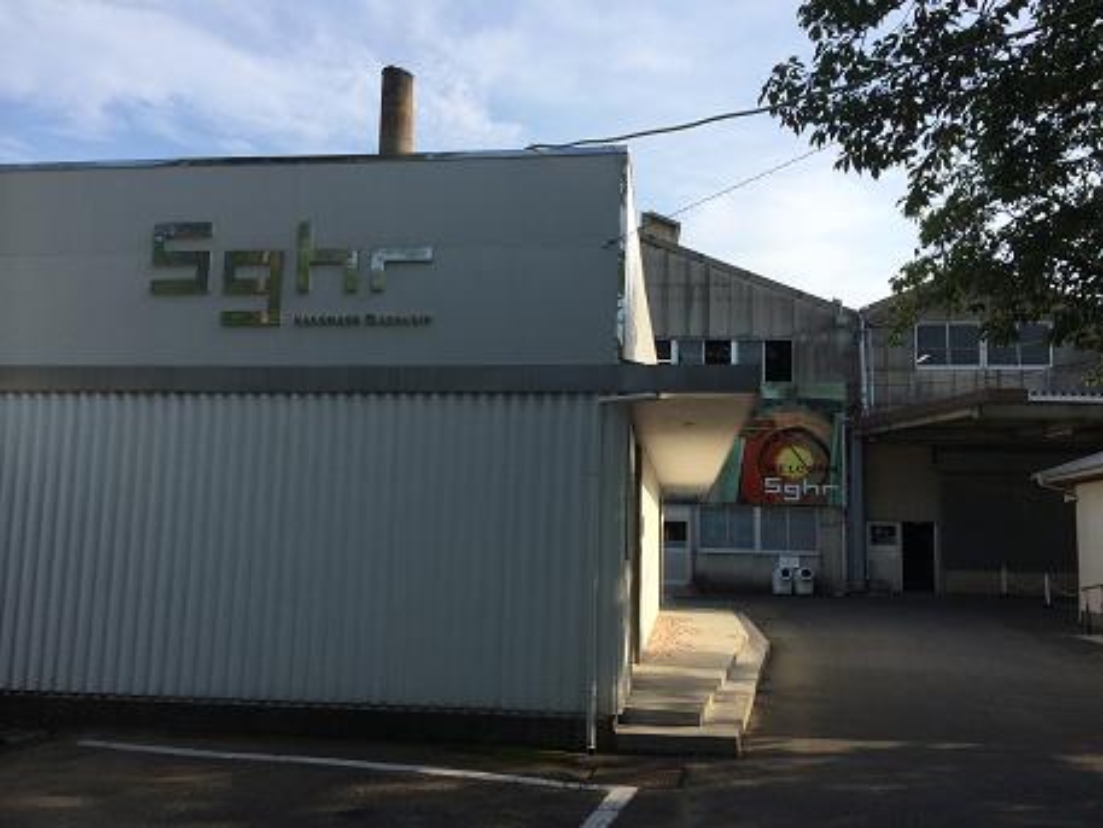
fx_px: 956
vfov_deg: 46.8
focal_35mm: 30
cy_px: 414
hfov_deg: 60.0
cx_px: 552
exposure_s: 1/1580
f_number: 2.2
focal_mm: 4.12
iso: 32
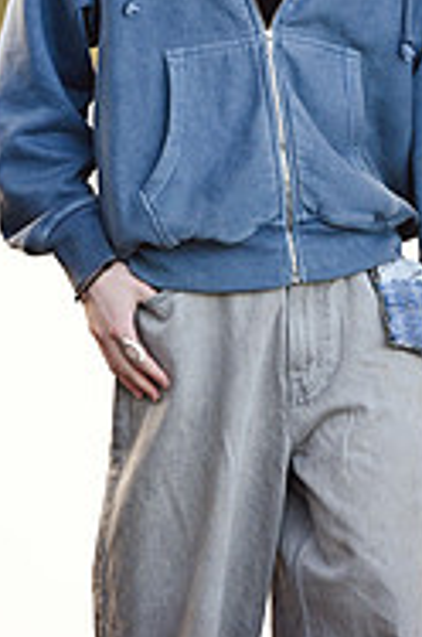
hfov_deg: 3.2
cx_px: 269
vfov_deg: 4.8
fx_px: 7659
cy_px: 51
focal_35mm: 434
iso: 640
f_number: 2.8
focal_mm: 180
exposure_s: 1/640
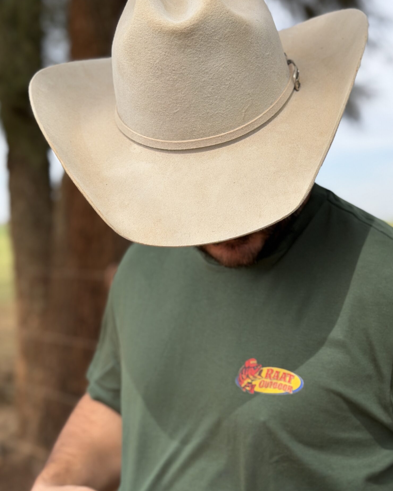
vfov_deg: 29.0
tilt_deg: -4.0
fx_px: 945
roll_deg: +0.7
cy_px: 312
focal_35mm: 65
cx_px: 251
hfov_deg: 23.4
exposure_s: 1/2667
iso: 64
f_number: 1.78
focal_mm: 6.76
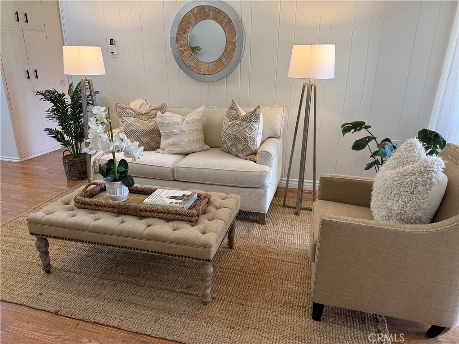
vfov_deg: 56.8
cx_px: 230
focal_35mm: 24
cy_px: 172
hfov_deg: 71.6
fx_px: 318
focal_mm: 6.76
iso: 125
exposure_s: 1/120
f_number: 1.78
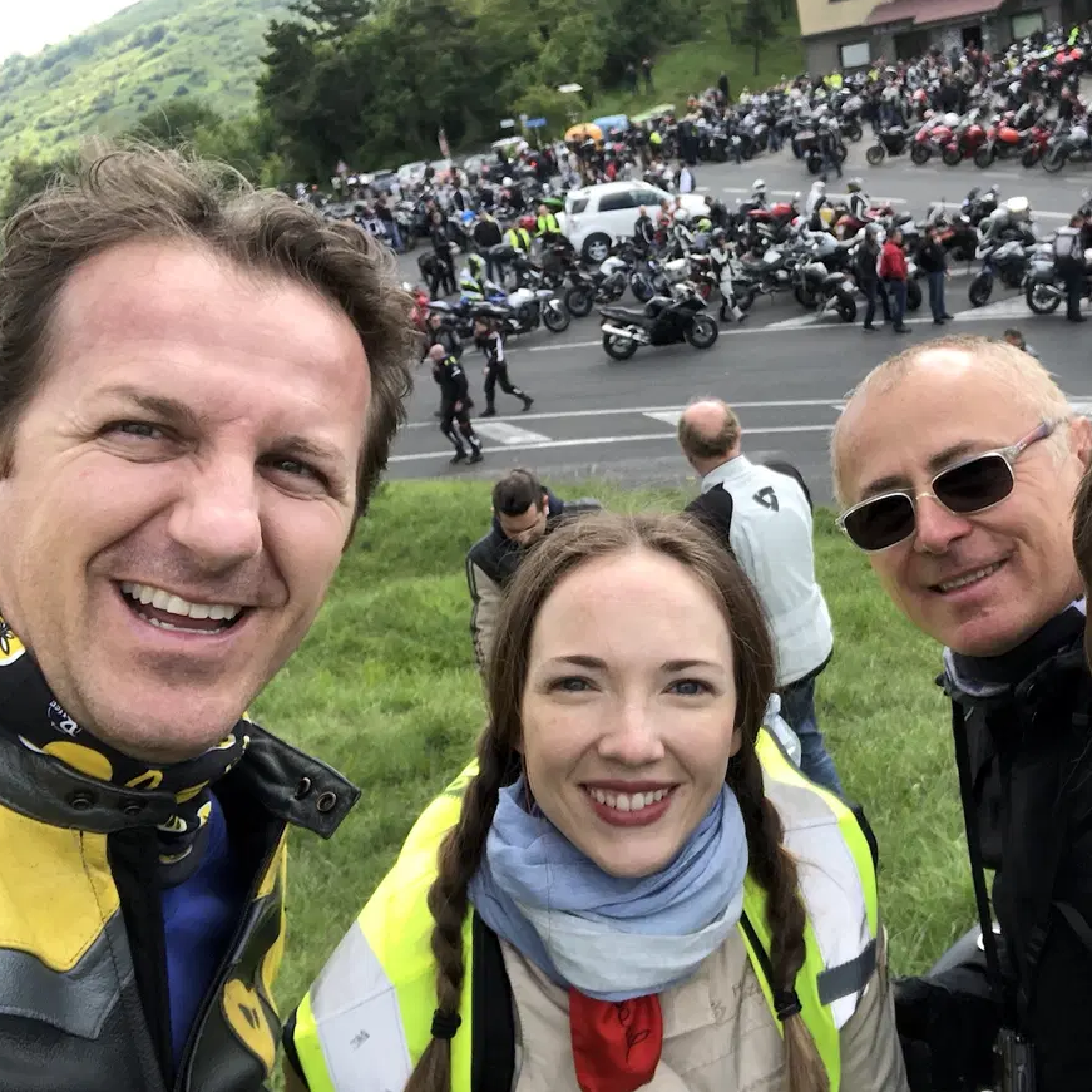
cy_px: 530
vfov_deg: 42.8
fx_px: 1392
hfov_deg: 42.3
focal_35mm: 39
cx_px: 721
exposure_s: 1/301
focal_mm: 2.87
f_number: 2.2
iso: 20
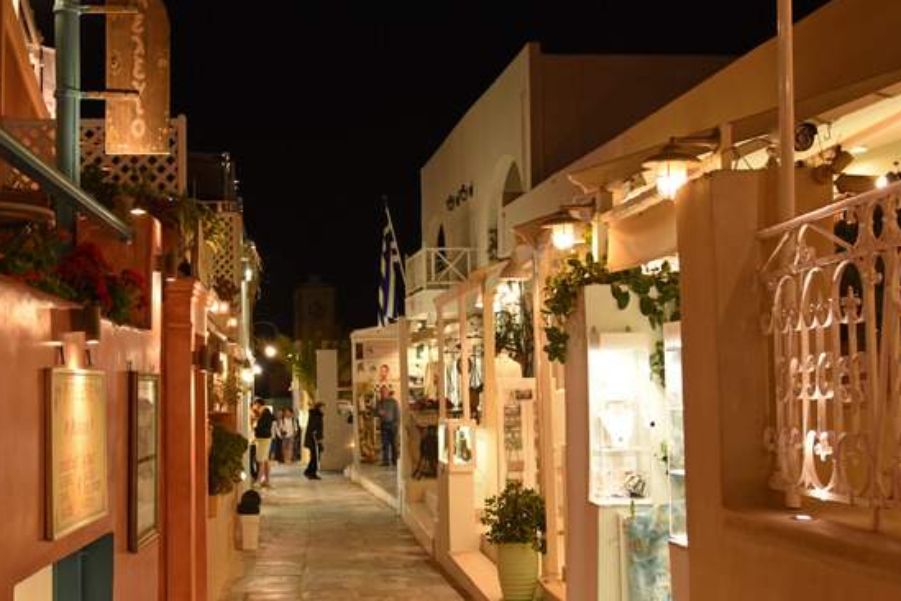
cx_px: 322
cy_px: 296
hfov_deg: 35.4
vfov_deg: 24.2
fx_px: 1401
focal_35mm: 56
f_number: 4
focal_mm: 30
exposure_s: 1/100
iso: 1000
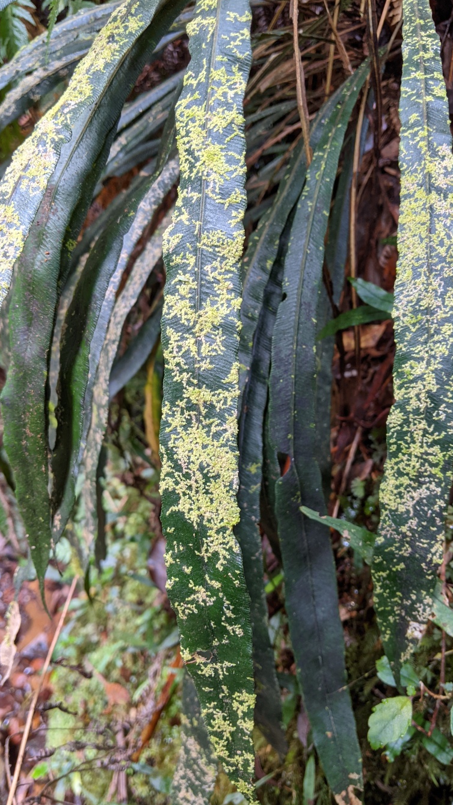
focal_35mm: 30
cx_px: 226
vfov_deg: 64.3
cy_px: 406
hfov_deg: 38.9
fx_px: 641
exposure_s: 1/24
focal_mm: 4.44
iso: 89
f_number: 1.8
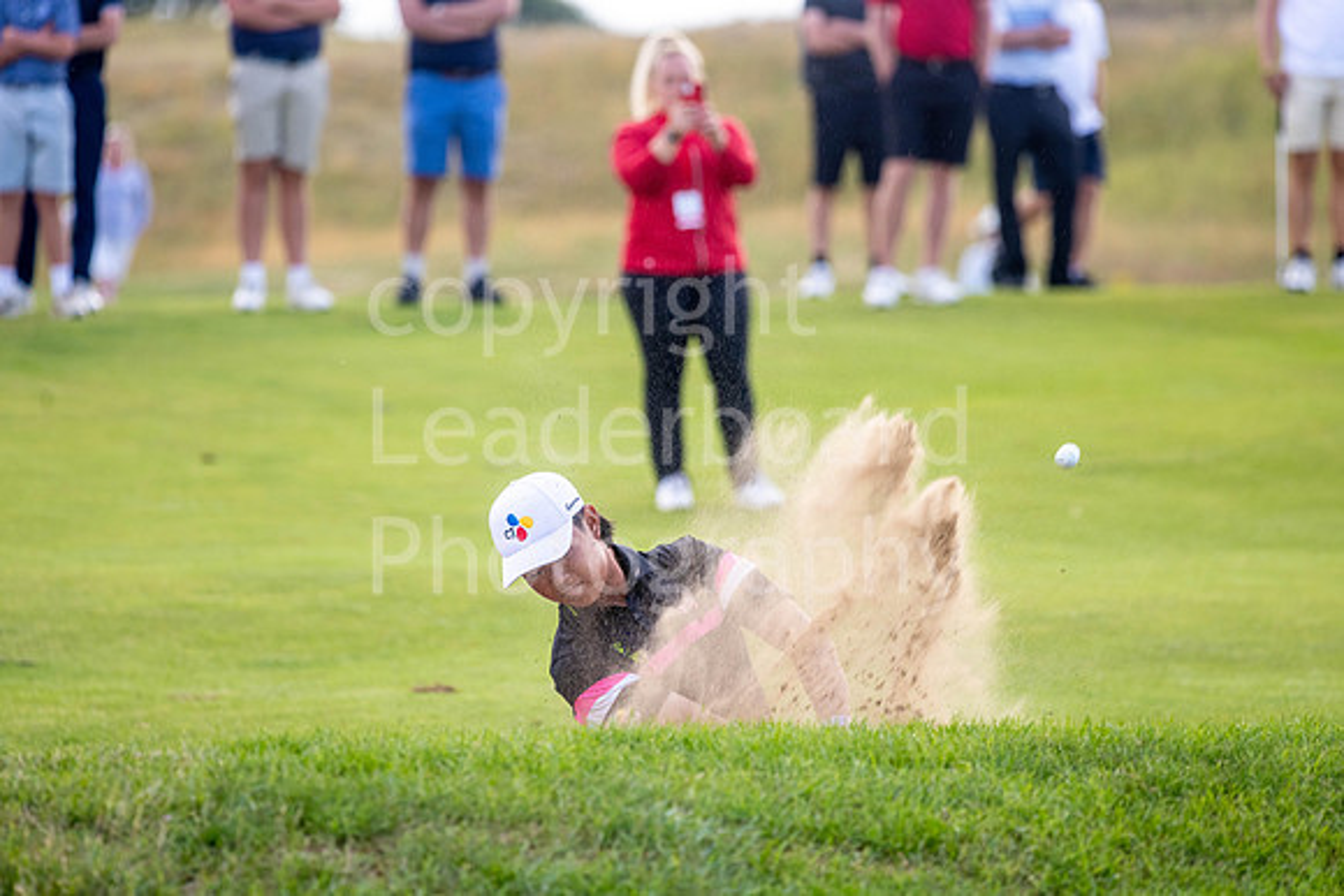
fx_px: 11202
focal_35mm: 300
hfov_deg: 6.9
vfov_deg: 4.6
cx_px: 672
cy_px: 448
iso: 400
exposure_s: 1/640
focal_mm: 300
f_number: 5
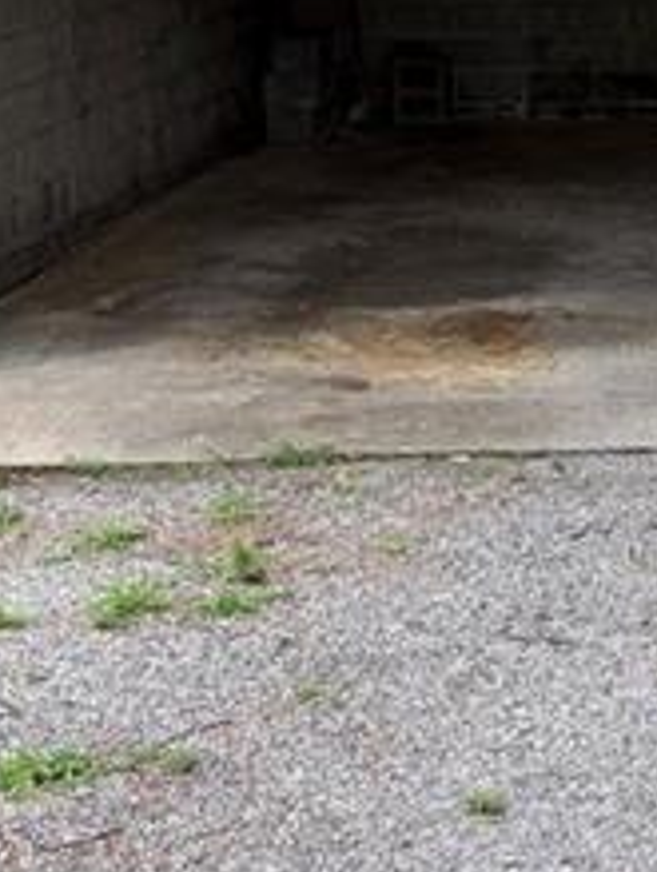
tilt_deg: -4.1
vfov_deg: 21.0
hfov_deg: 15.4
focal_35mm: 91
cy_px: 88
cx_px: 872
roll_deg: +0.5
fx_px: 2296
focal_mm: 5.96
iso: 32
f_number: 1.6
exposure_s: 1/135
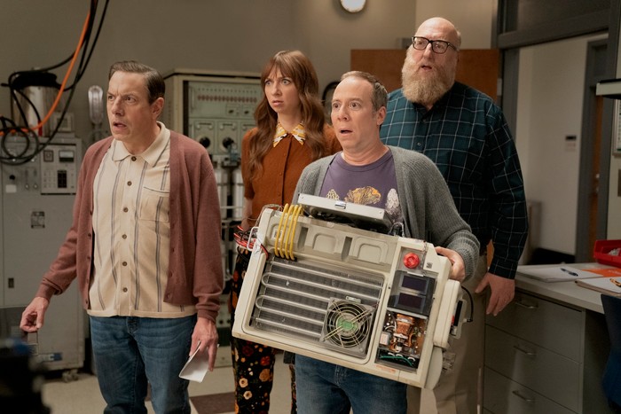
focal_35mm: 42
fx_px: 725
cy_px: 207
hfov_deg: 46.4
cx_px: 310
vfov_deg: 31.9
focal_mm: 42
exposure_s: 1/320
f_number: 2.8
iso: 8000
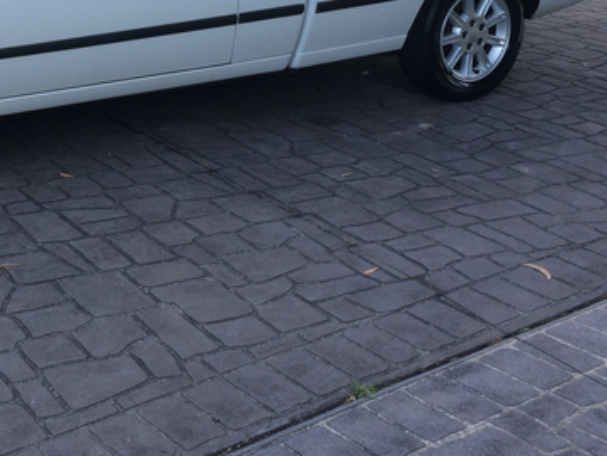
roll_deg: -5.0
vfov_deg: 22.1
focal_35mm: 65
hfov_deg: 28.8
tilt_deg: -10.3
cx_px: 82
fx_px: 1140
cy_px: 54
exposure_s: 1/116
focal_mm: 4.15
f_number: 2.2
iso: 32
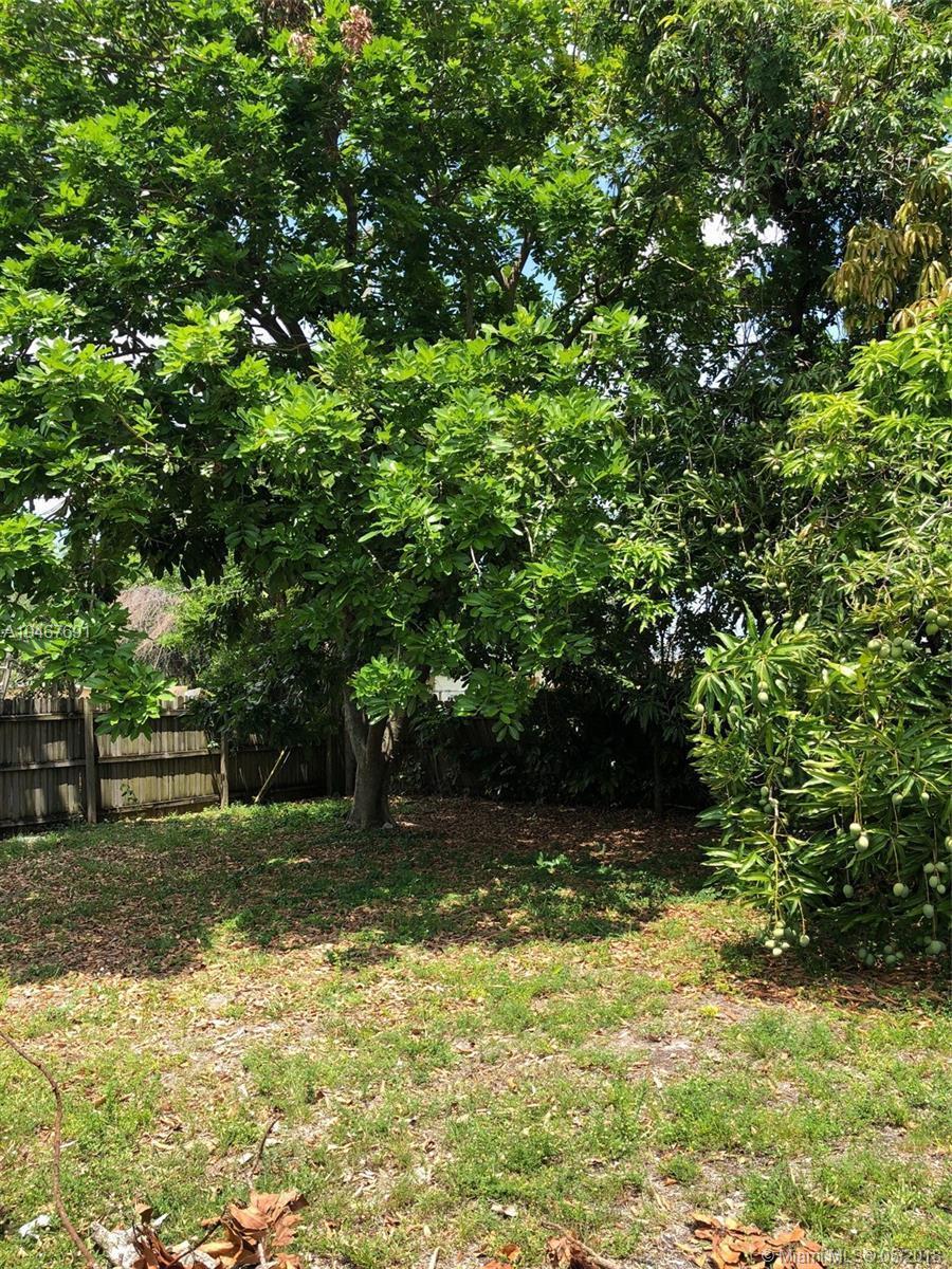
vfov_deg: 63.4
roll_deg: +2.6
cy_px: 634
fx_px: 1027
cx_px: 476
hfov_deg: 49.7
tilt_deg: +1.6
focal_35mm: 28
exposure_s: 1/736
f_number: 1.8
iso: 20
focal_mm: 3.99
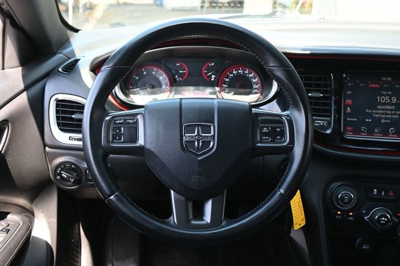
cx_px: 200
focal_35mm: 38
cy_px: 133
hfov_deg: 51.3
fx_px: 416
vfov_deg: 35.5
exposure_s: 1/125
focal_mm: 25
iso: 800
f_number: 4.2
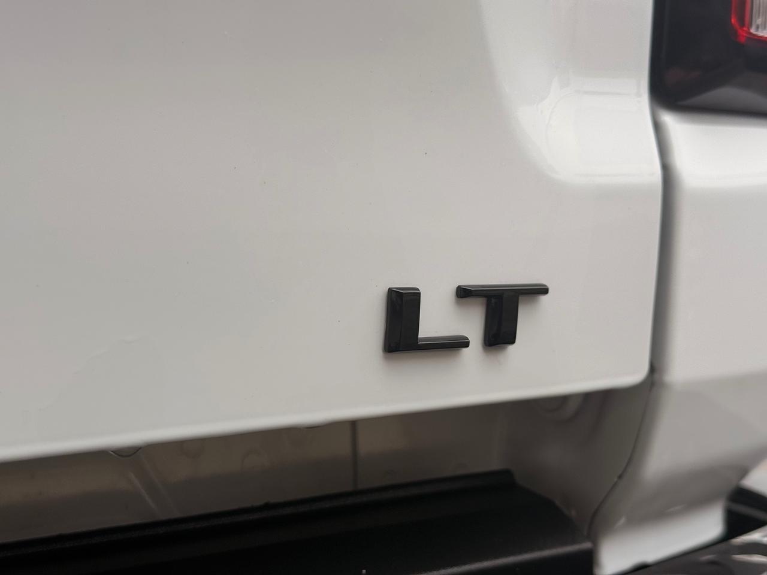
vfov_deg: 30.3
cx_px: 384
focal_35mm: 48
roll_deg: +0.1
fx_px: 1064
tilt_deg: -2.6
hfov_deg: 39.7
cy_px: 288
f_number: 1.78
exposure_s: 1/1133
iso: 64
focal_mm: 6.76
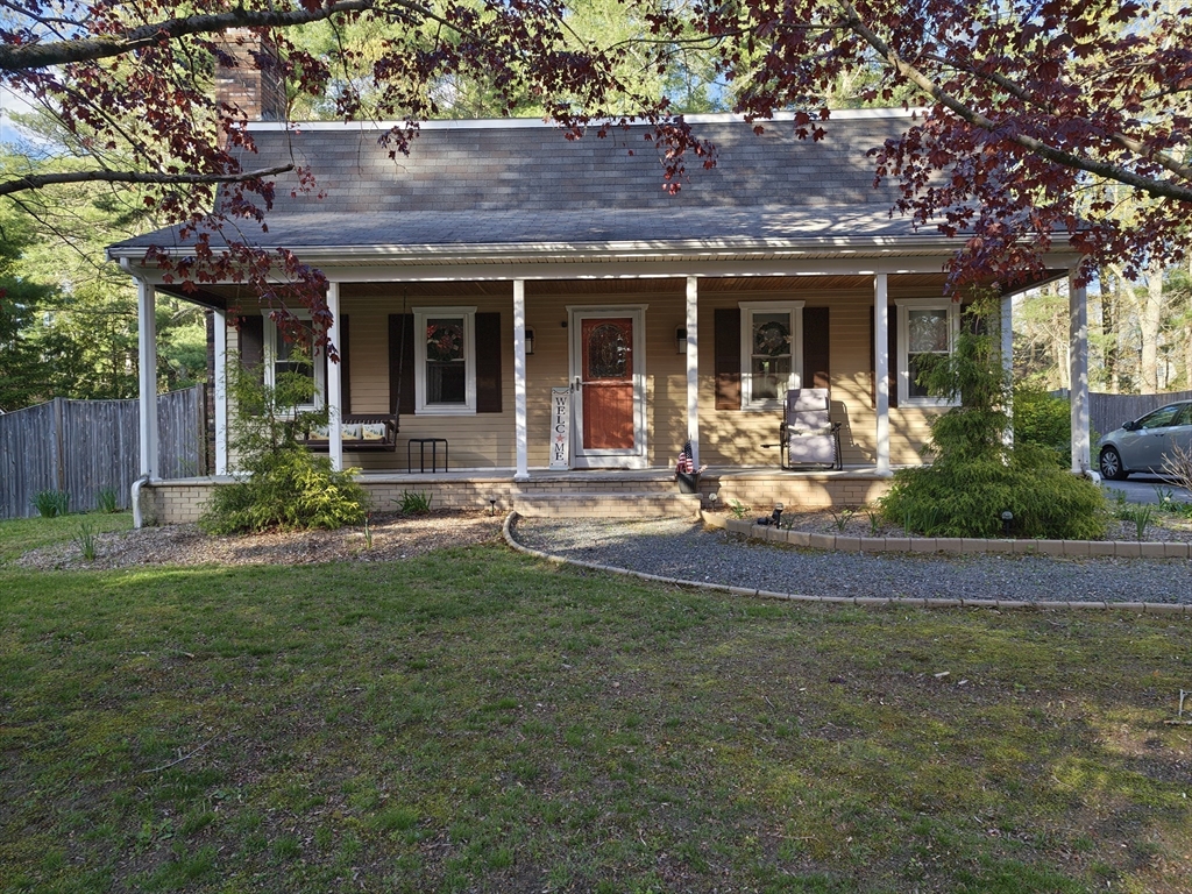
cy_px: 447
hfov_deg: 71.6
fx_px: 826
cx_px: 596
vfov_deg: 56.8
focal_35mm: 24
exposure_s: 1/120
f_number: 1.8
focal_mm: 5.41
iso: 447
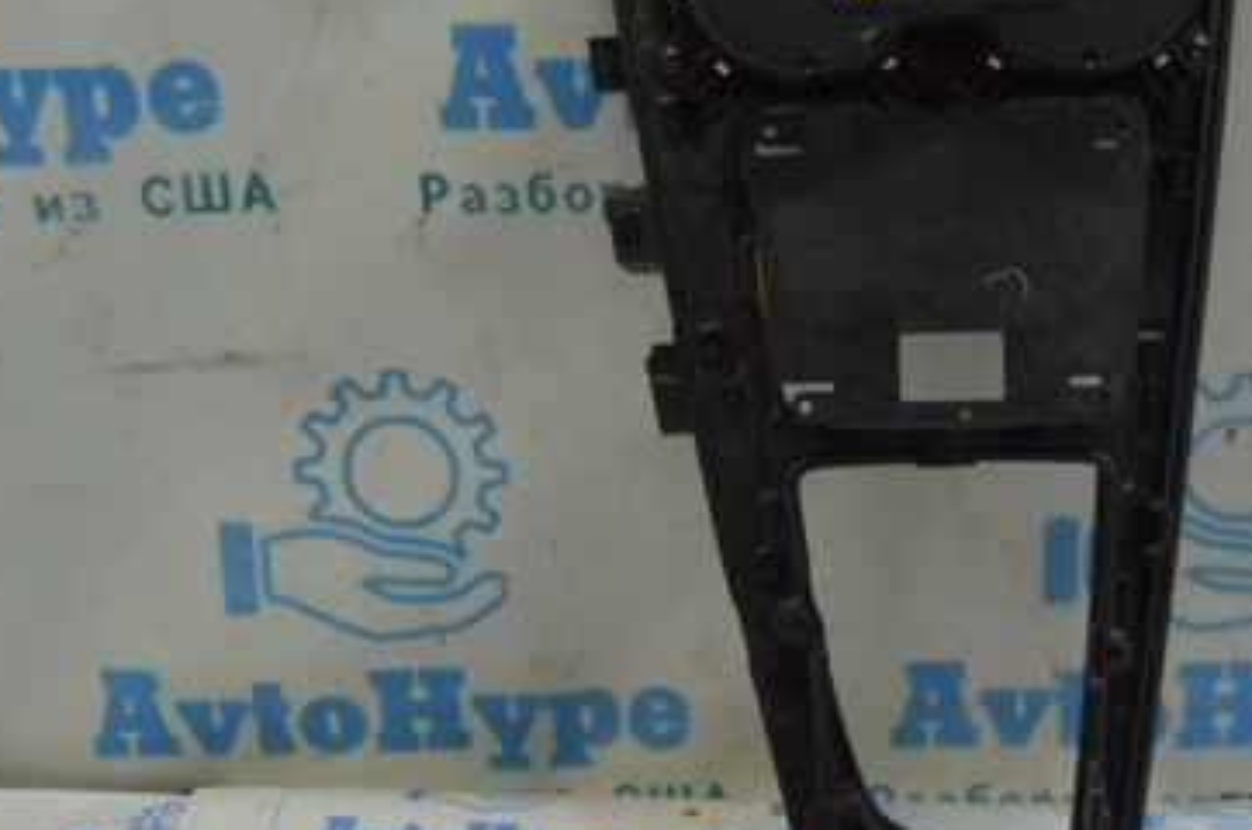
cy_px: 389
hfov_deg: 29.1
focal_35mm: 69
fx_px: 2395
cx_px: 834
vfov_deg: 19.7
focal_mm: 26
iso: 400
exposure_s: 1/40
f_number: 5.6
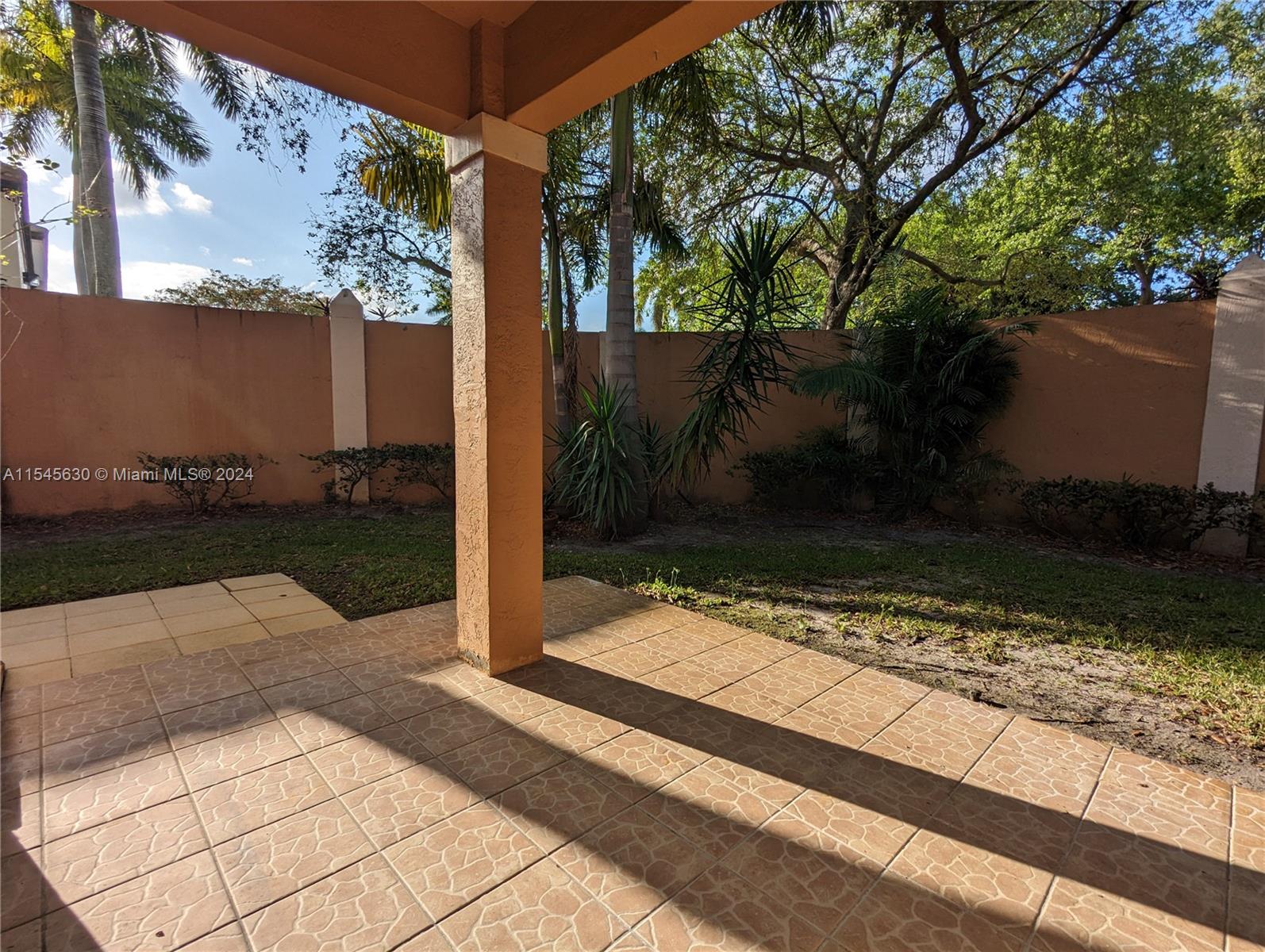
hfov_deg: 94.4
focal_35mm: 16
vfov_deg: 78.2
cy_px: 476
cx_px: 632
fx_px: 585
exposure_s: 1/2119
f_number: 2.2
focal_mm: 2.35
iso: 35
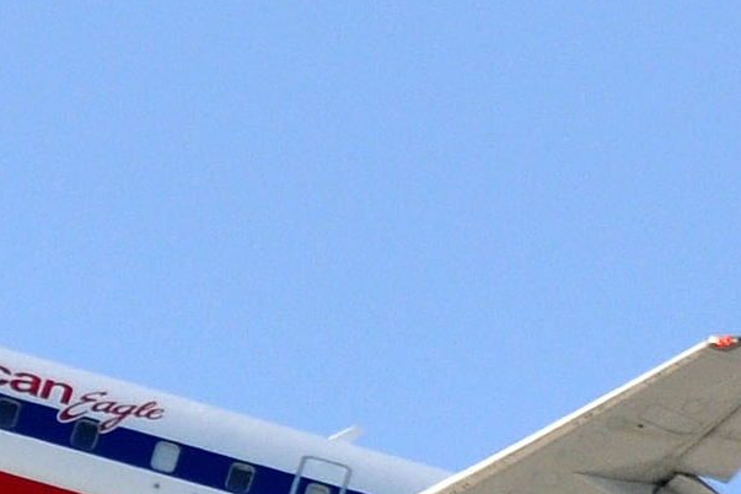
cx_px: 415
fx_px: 40505
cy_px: 603
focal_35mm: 1968
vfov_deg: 0.7
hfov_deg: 1.0
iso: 250
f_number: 7.1
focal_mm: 300
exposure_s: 1/1000
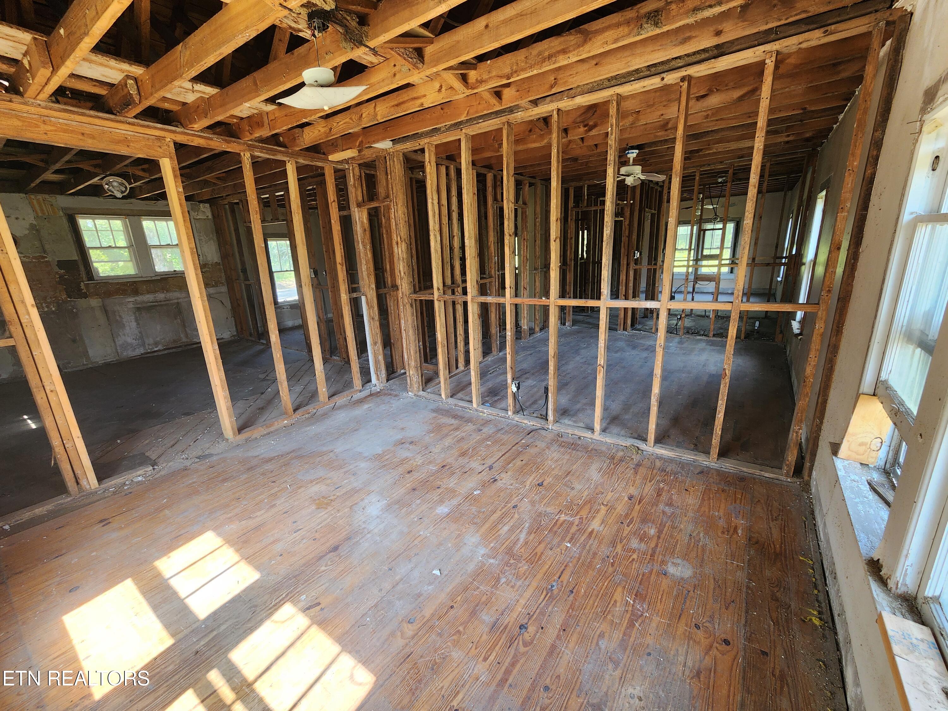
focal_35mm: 13
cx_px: 474
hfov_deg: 106.2
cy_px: 356
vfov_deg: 89.9
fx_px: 356
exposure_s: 1/60
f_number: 2.2
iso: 125
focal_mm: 2.2
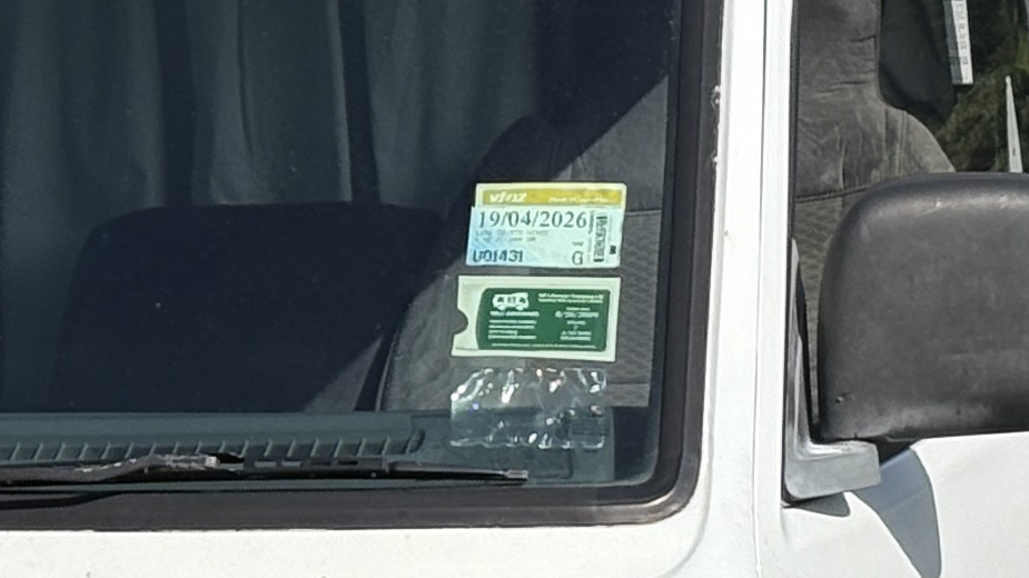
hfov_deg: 8.7
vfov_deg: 4.9
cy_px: 574
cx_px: 328
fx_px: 6738
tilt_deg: -5.5
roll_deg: +0.9
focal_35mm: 247
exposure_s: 1/4630
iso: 25
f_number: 1.6
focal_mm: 5.96
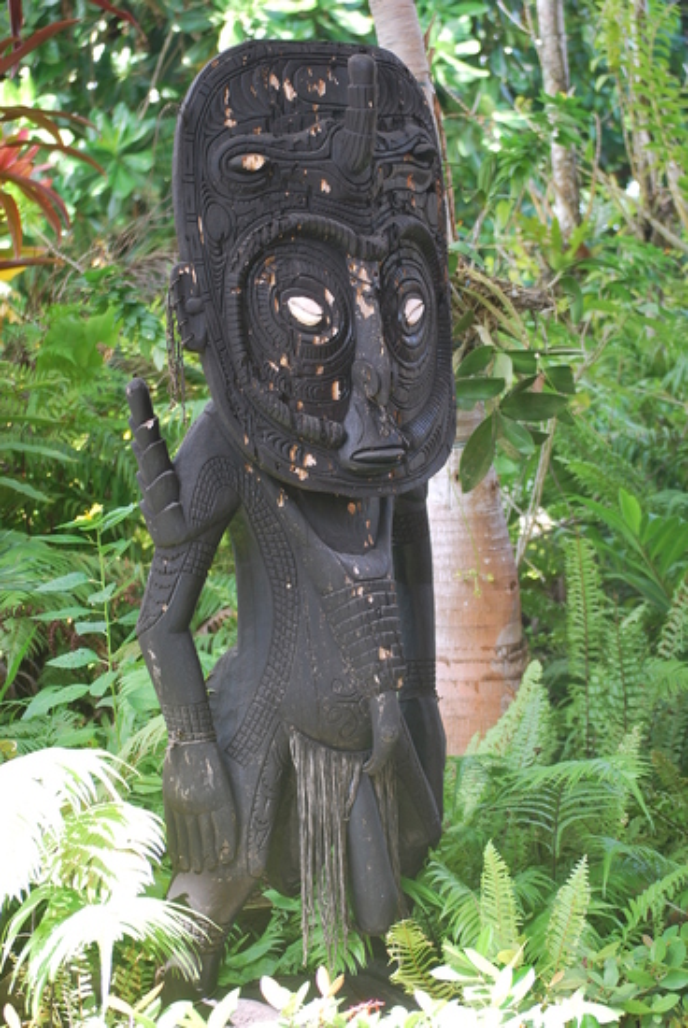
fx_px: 2359
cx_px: 344
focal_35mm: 82
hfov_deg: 16.6
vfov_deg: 24.6
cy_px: 514
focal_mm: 55
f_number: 4.5
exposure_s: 1/60
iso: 200
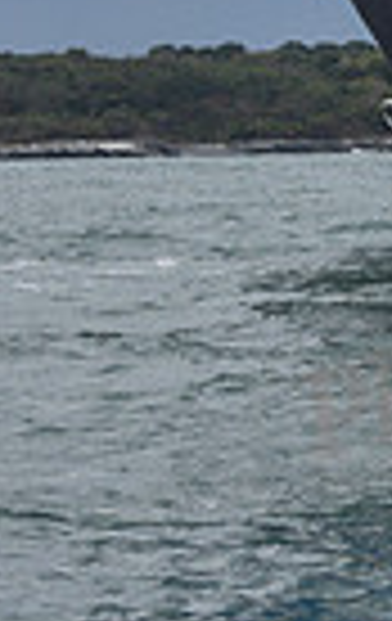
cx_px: 1176
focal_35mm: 299
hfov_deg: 4.3
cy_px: 47
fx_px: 5079
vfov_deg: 7.0
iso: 320
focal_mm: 70
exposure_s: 1/1000
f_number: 8
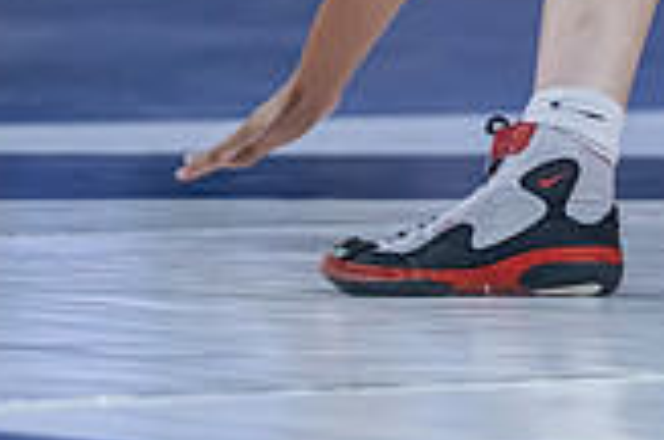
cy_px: -116
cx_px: 905
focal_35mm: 636
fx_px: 11708
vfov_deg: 2.2
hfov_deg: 3.2
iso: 1800
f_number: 2.8
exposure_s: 1/800
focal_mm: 140
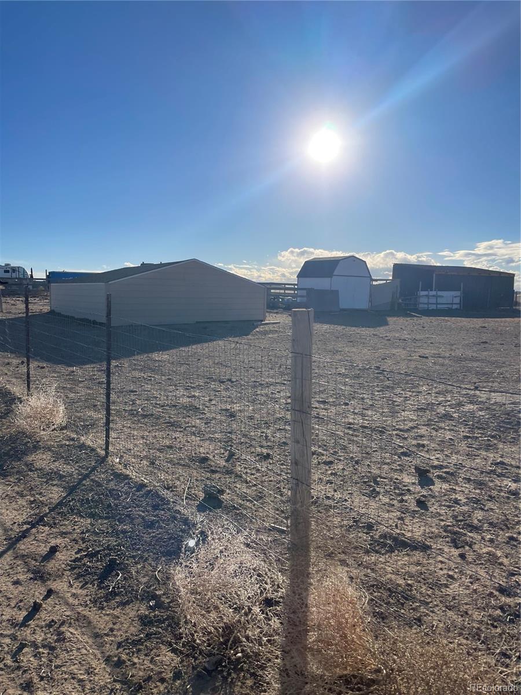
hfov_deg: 53.1
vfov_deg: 67.3
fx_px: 522
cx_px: 260
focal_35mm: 26
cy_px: 348
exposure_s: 1/7813
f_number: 1.6
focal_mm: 4.2
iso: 32
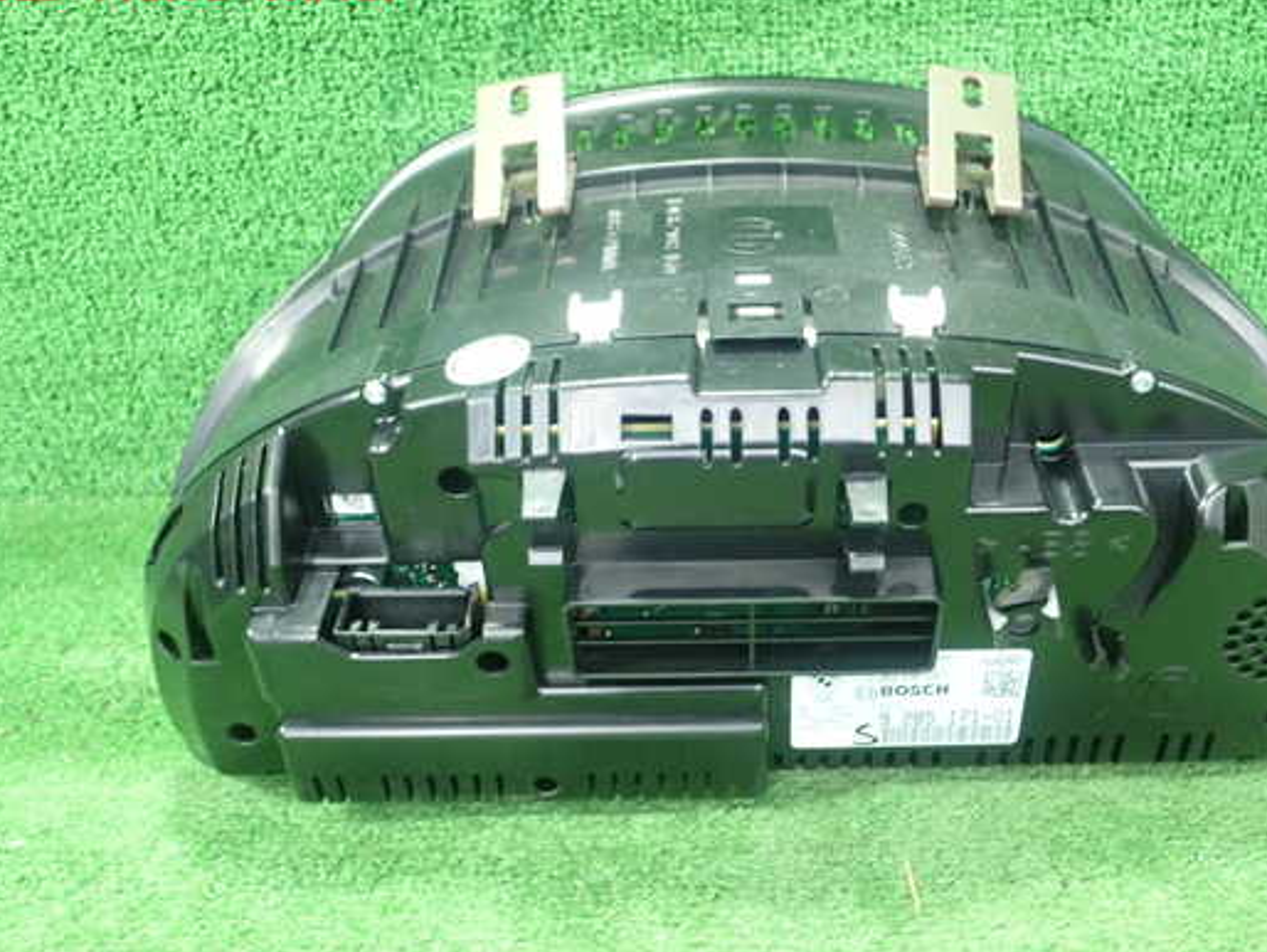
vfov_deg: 40.7
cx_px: 685
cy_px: 508
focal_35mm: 35
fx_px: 1282
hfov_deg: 52.5
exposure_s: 1/60
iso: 800
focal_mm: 5.5
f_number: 2.3
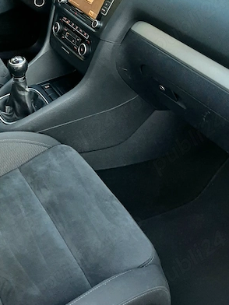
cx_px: 37
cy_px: 40
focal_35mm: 53
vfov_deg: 34.5
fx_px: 467
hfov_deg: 26.9
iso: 100
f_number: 1.7
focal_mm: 3.93
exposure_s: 1/50
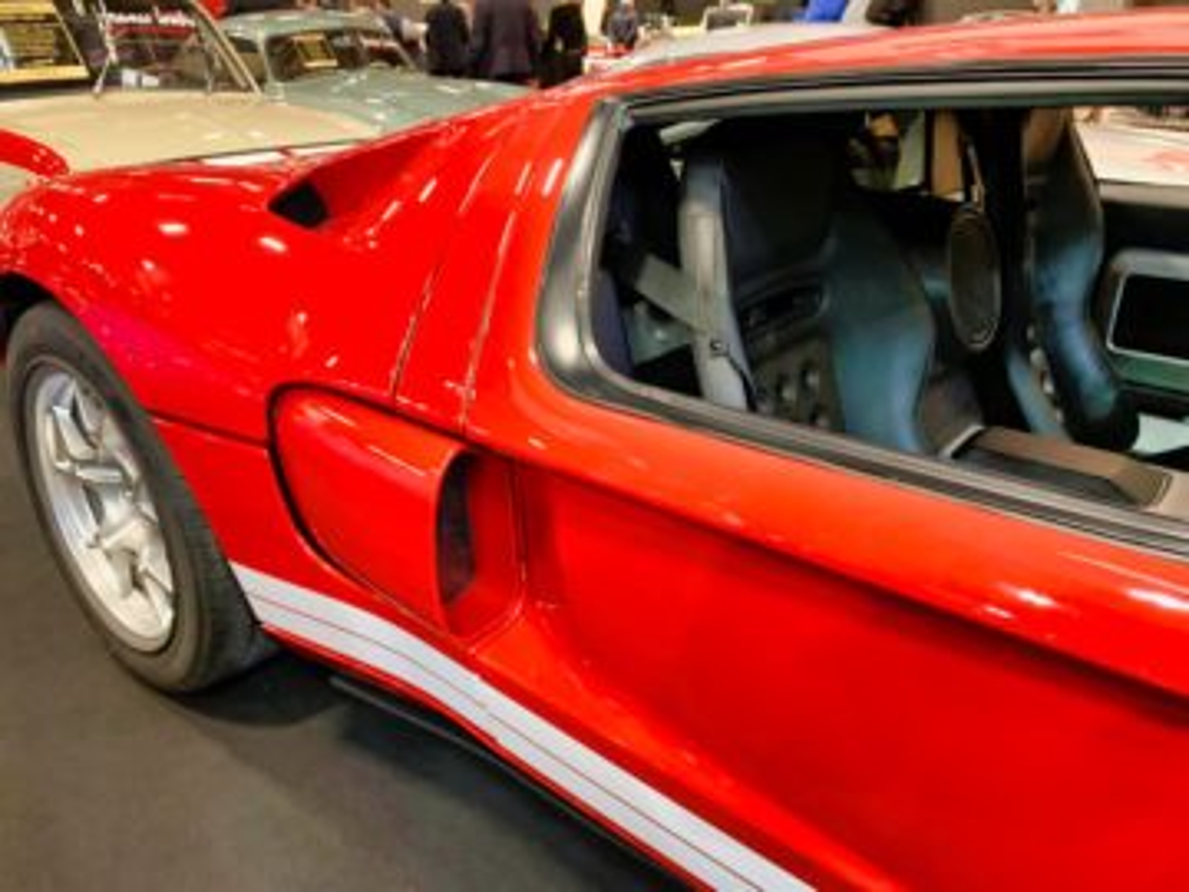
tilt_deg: -23.5
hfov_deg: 67.3
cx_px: 594
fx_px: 893
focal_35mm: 26
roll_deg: +0.2
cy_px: 446
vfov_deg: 53.1
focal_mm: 4.25
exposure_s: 1/33
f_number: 1.8
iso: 400
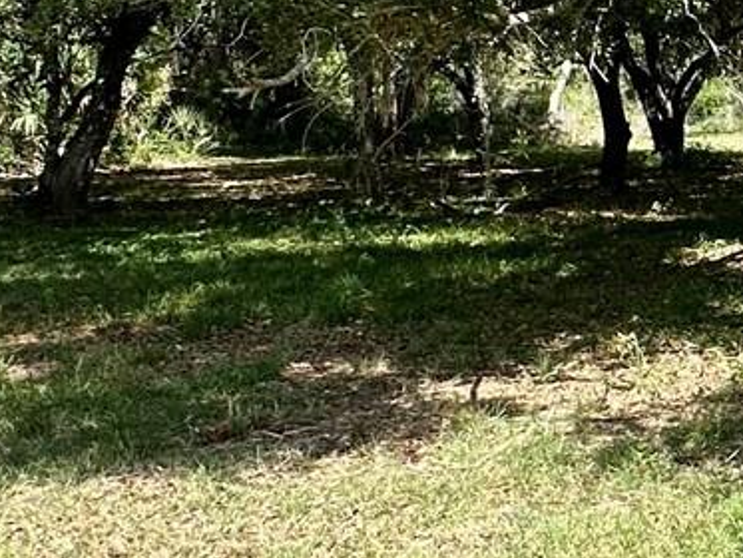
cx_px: 1060
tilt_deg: -2.4
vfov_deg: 24.2
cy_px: 161
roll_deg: -0.9
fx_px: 1288
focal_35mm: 60
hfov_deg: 25.6
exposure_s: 1/678
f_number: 2.2
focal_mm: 2.22
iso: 40
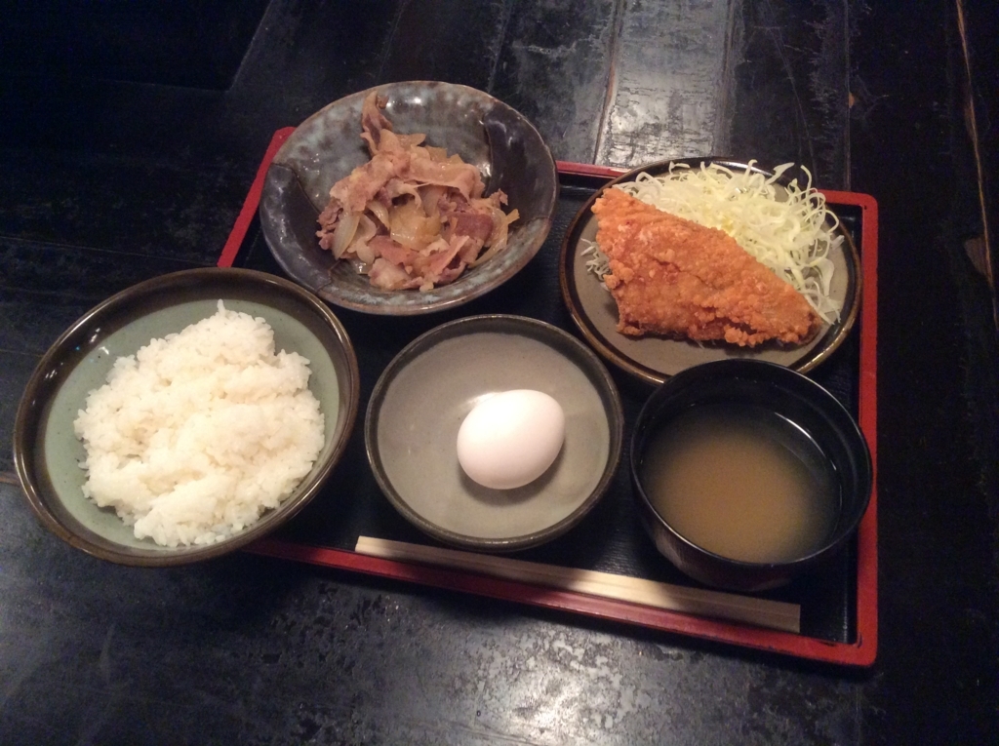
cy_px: 373
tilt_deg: -58.1
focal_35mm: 32
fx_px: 922
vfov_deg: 44.1
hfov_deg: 56.9
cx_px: 500
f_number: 2.4
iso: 250
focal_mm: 3.3
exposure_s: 1/24
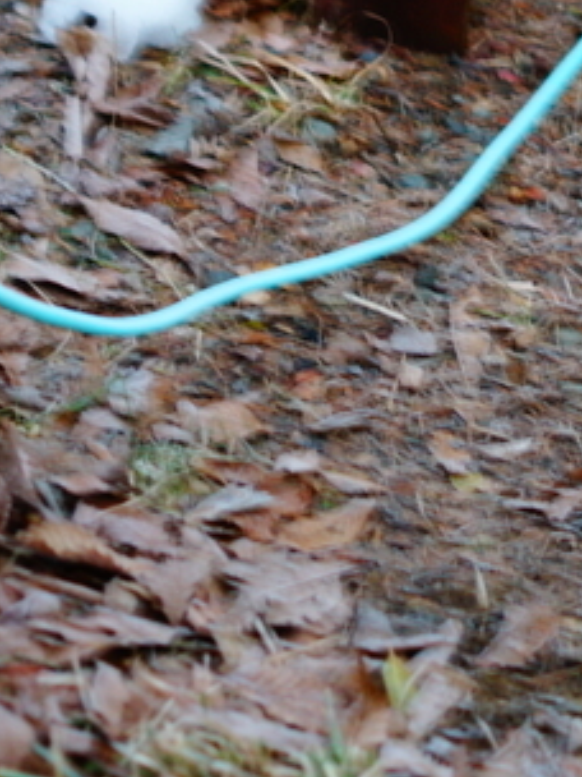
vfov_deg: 14.5
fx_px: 2982
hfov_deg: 11.0
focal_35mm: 133
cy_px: -87
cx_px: 689
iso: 500
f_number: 2
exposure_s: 1/6
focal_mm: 35
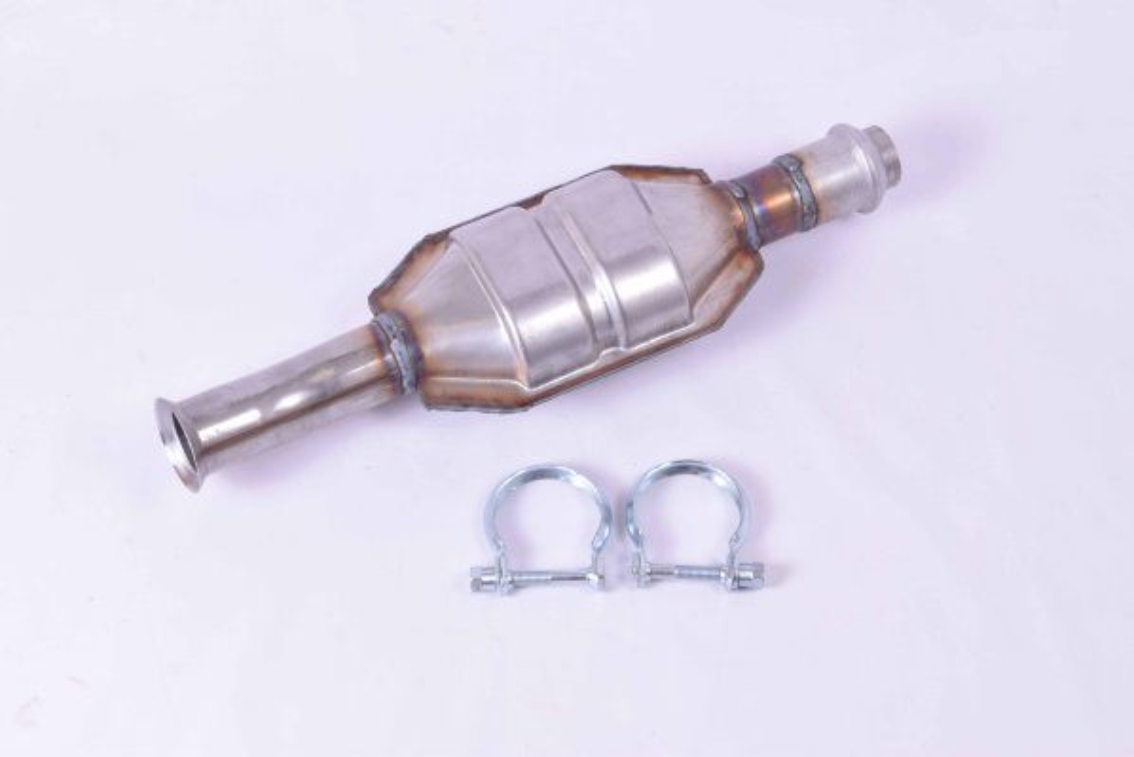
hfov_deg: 28.1
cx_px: 567
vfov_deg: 18.9
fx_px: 2268
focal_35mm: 72
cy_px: 378
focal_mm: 48
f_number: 16
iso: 400
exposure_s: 1/60
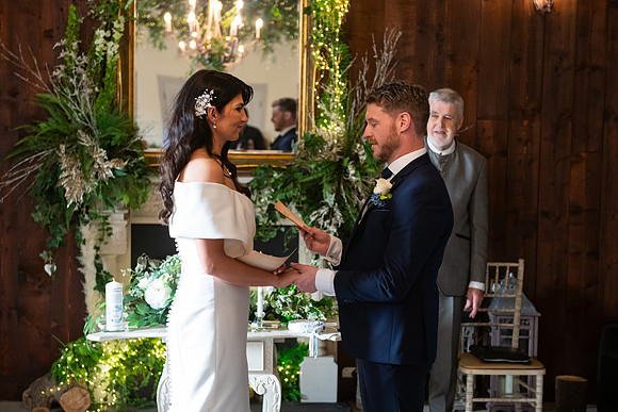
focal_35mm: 74
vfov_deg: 18.4
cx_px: 322
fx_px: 1276
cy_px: 206
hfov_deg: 27.2
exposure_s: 1/160
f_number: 3.5
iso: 1000
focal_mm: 70
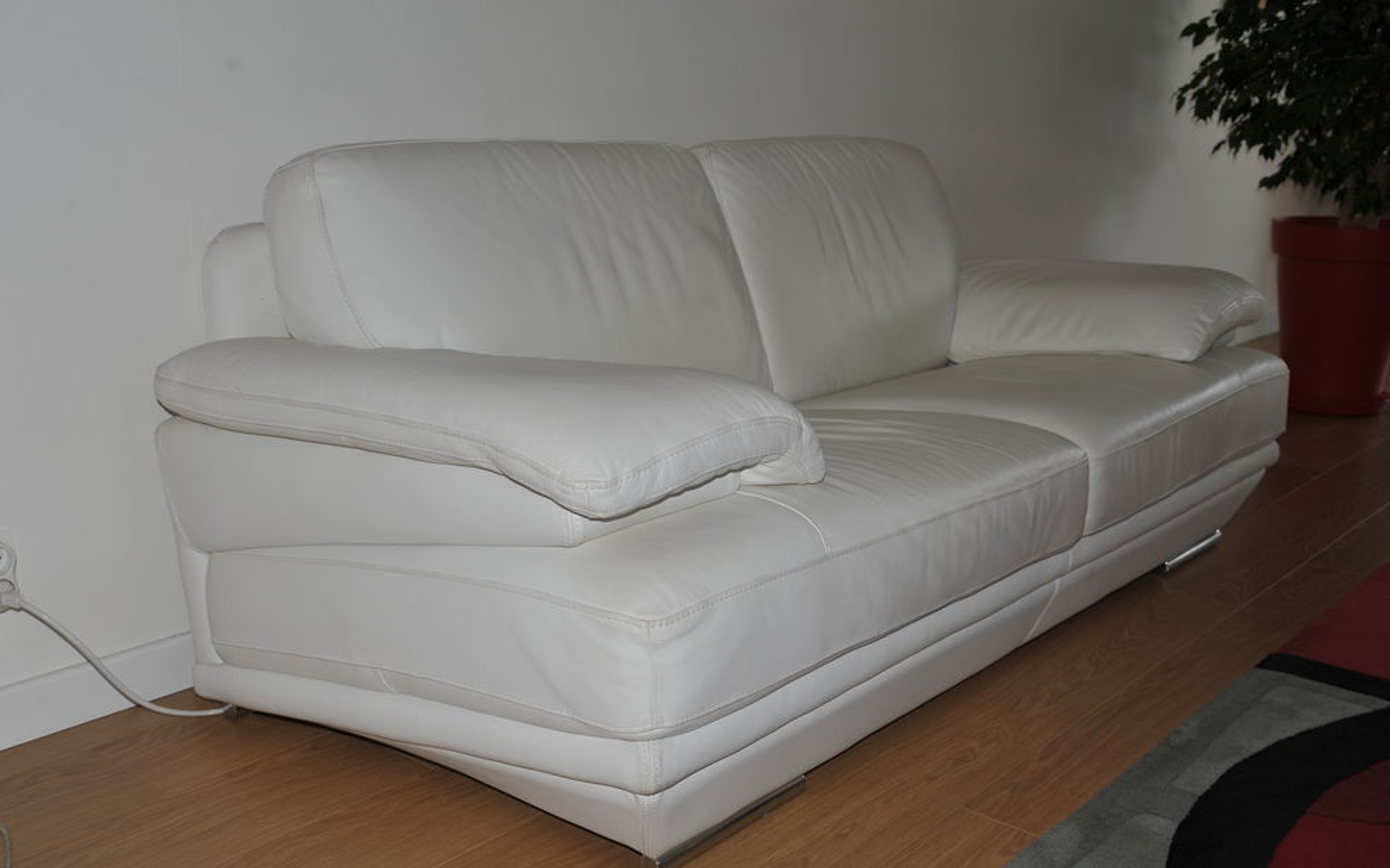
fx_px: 1477
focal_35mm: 39
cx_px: 692
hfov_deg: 50.4
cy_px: 442
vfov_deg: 32.8
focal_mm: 38
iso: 200
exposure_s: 1/60
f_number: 5.6
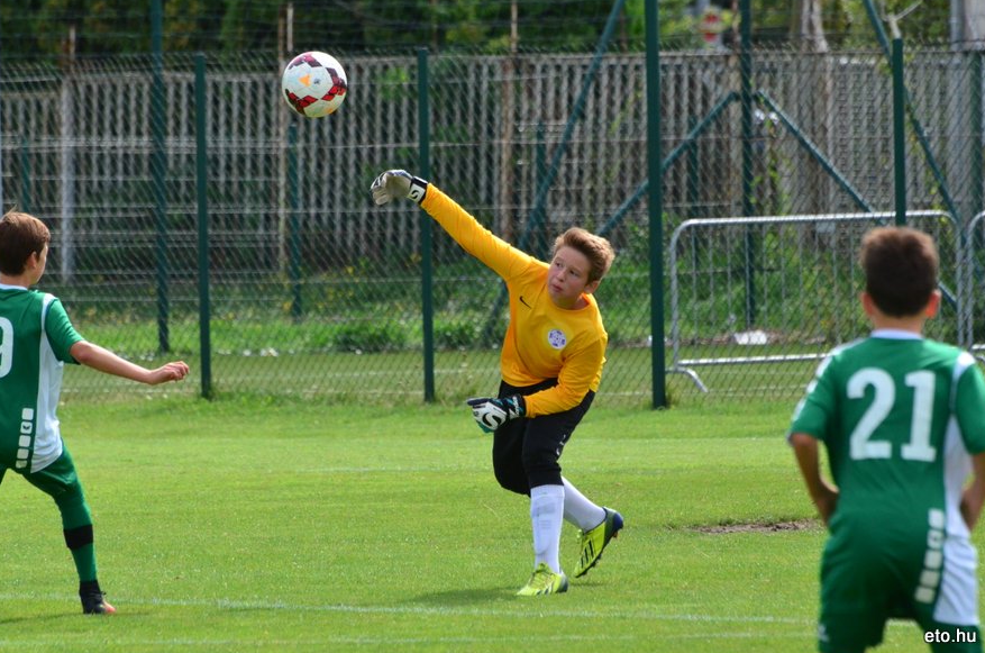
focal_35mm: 462
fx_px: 12616
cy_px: 332
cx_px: 496
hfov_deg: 4.5
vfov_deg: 3.0
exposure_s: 1/4000
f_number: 8
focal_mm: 300
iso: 2500
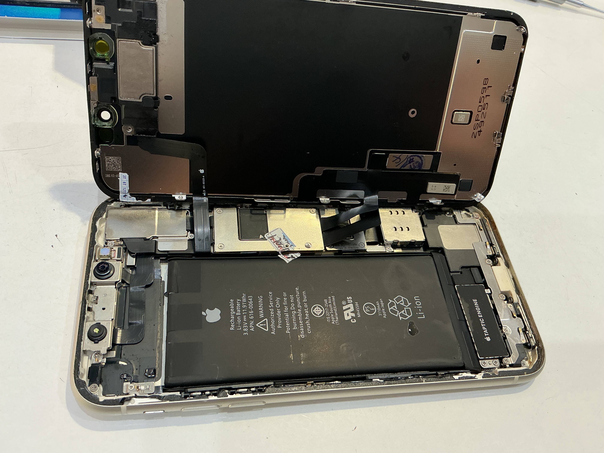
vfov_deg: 48.2
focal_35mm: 29
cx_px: 302
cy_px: 226
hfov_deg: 61.7
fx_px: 506
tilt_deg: -55.0
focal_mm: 3
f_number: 1.8
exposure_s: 1/60
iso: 64
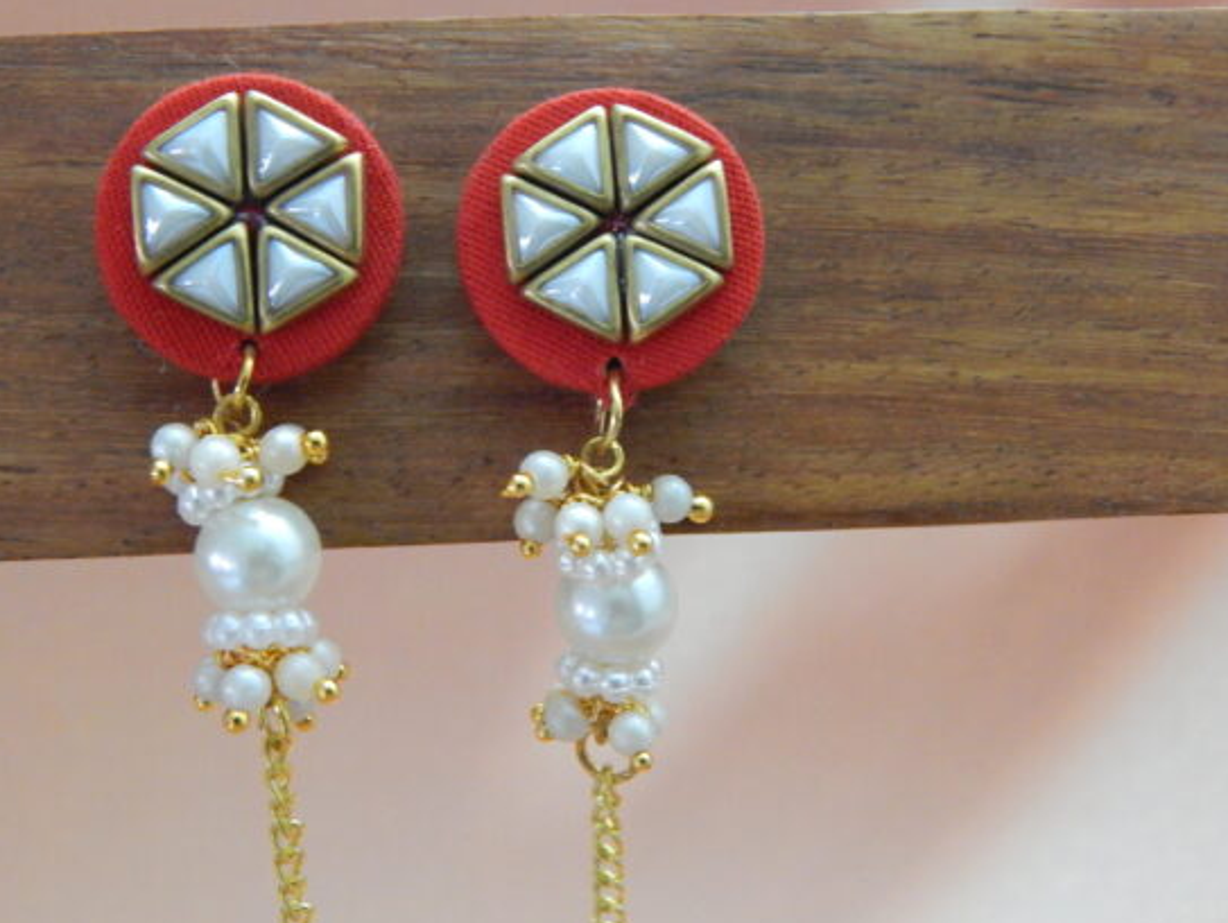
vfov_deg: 27.5
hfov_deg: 36.1
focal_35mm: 53
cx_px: 552
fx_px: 1881
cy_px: 432
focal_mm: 8.6
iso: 800
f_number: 3.7
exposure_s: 1/8
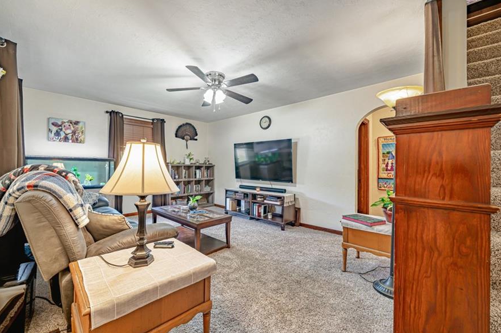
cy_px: 167
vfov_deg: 81.1
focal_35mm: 14
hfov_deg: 104.0
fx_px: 195
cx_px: 227
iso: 50
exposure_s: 1/5
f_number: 11
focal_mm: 12
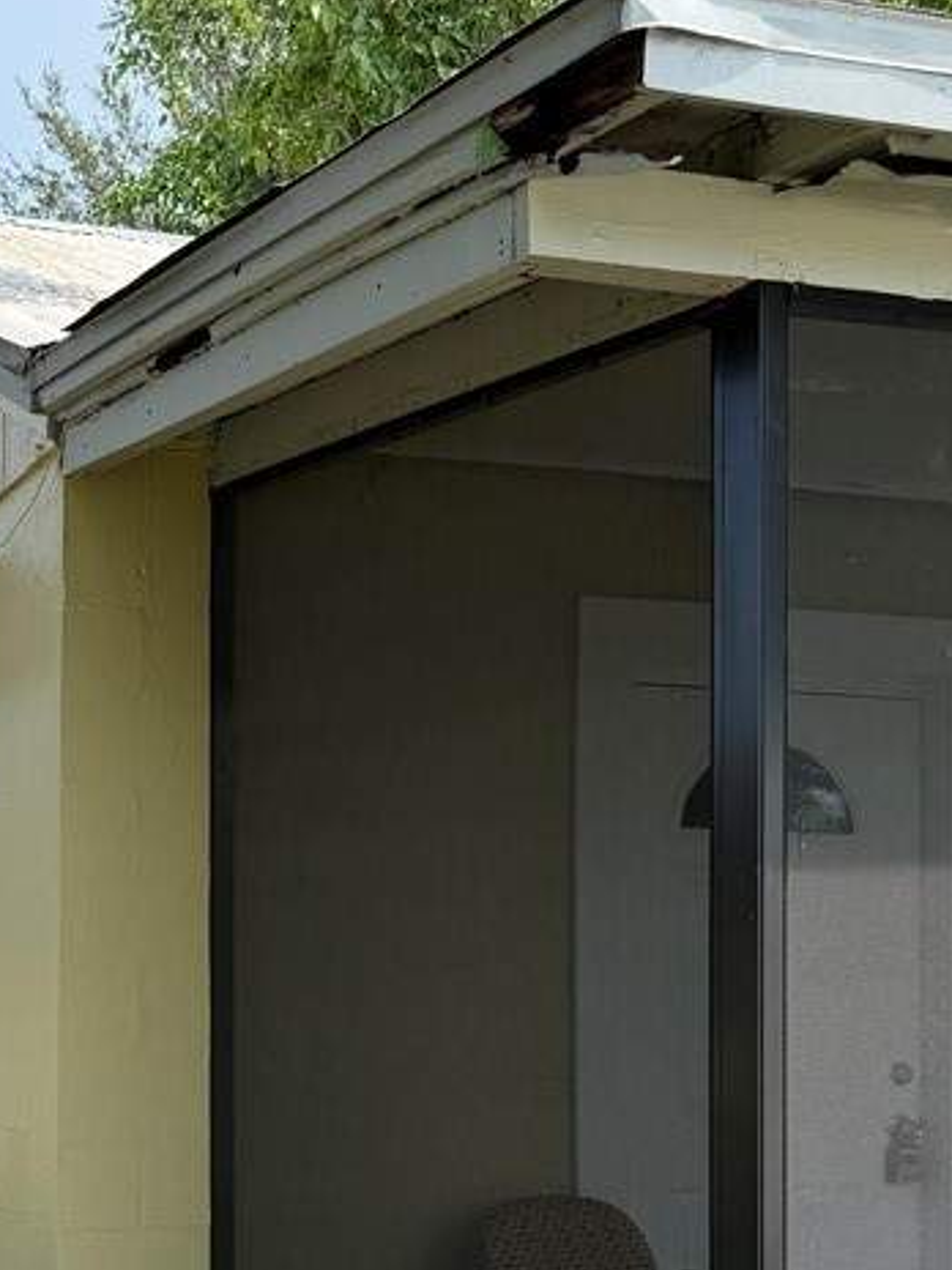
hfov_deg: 25.9
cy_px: 985
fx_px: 1943
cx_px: -30
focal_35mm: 53
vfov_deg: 35.2
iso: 80
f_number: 1.78
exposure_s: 1/1553
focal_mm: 6.76
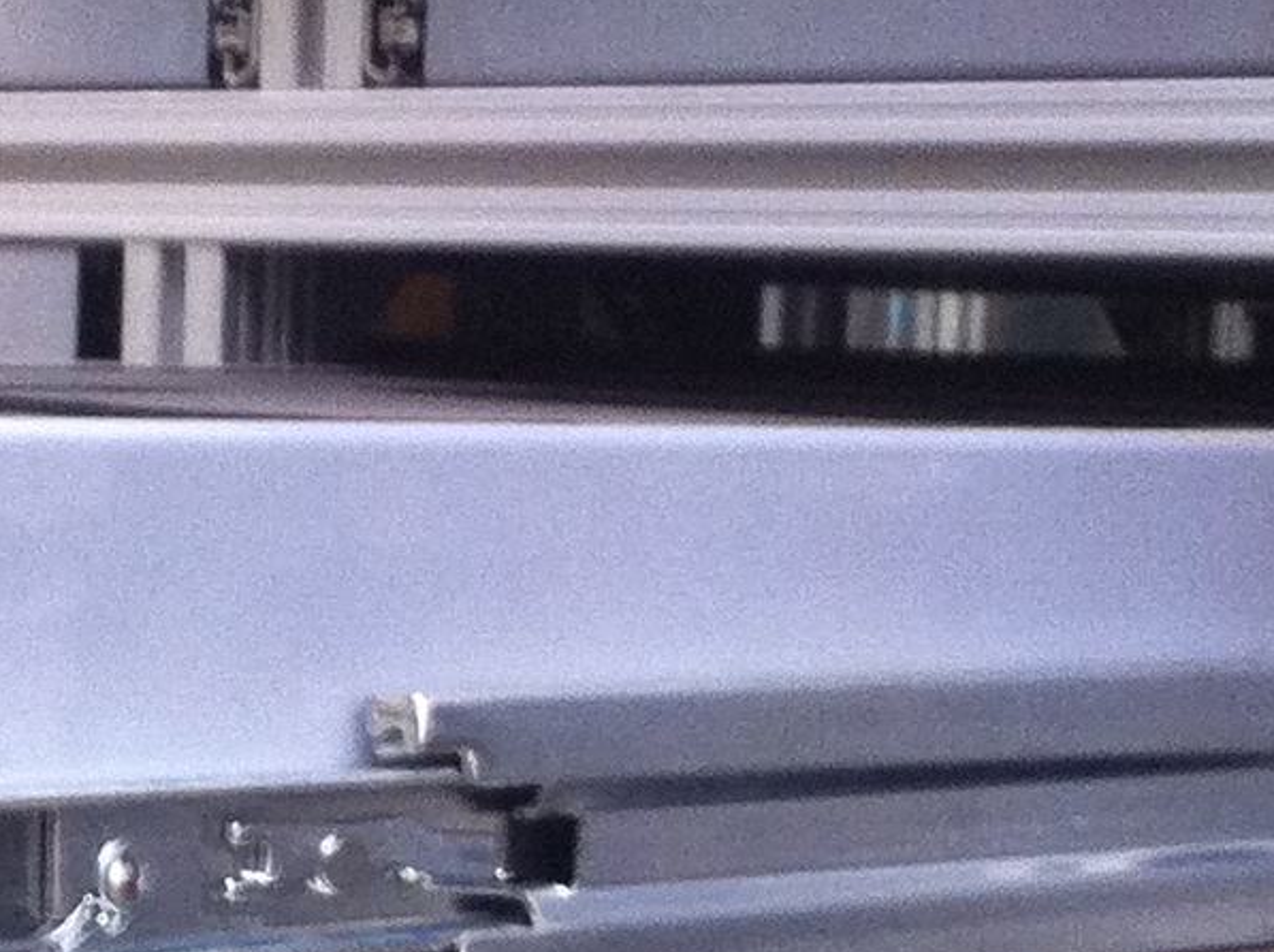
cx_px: 303
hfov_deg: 13.0
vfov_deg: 9.7
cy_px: 997
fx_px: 5586
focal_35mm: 152
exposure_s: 1/15
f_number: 2.8
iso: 200
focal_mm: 3.85
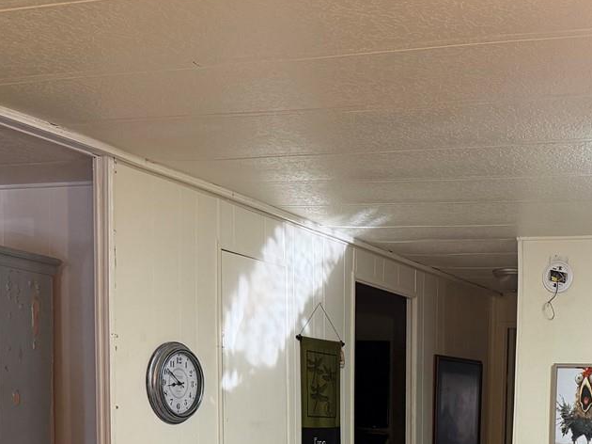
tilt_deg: -6.6
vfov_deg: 22.3
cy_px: 522
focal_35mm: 61
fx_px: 1043
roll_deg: -1.3
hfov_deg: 30.3
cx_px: 537
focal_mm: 6.76
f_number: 1.78
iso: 250
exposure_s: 1/60
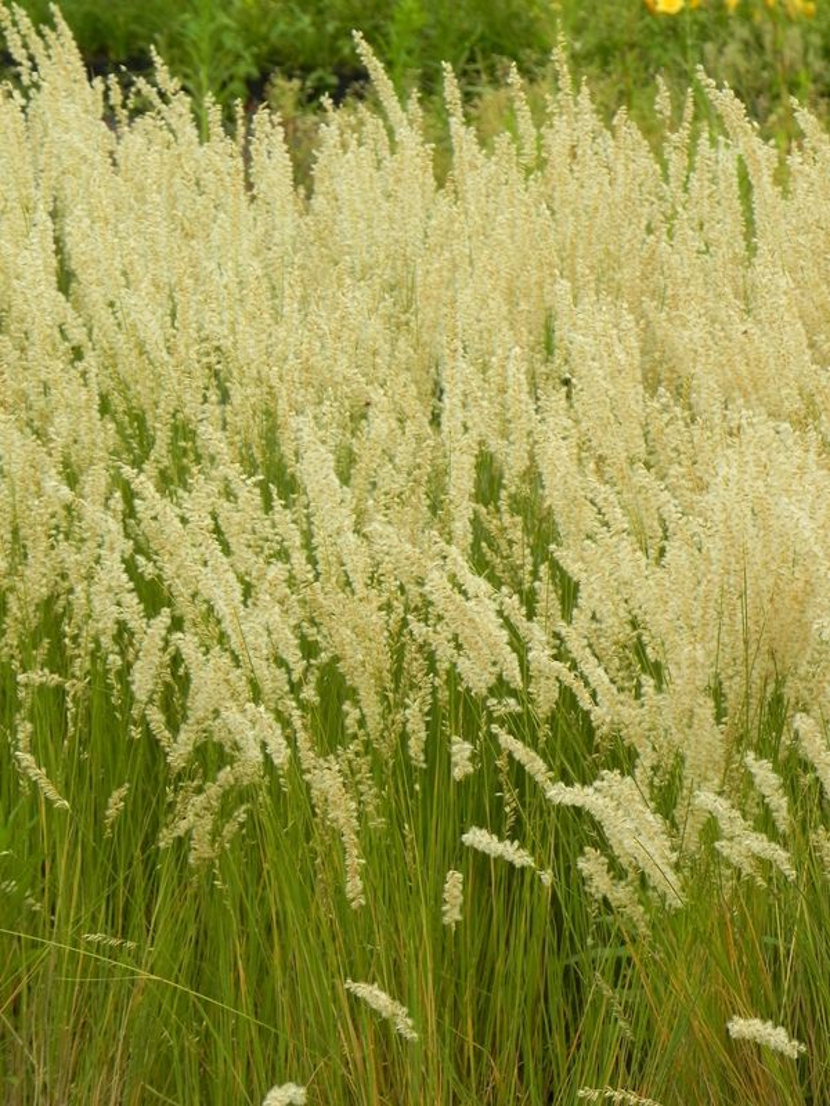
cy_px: 553
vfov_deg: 12.2
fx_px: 5179
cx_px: 415
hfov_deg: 9.2
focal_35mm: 162
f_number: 5
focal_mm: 28.8
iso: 160
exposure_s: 1/400
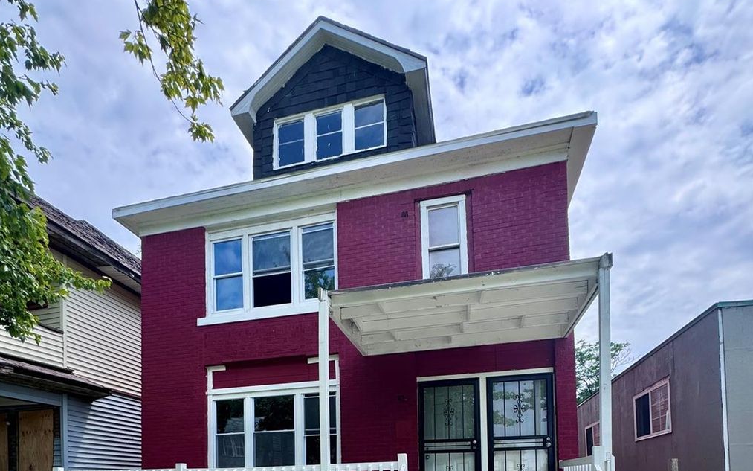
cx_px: 374
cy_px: 478
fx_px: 410
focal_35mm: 20
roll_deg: +1.4
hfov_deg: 85.1
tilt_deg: +0.7
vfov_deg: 48.3
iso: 50
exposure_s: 1/932
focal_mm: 2.22
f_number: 2.2
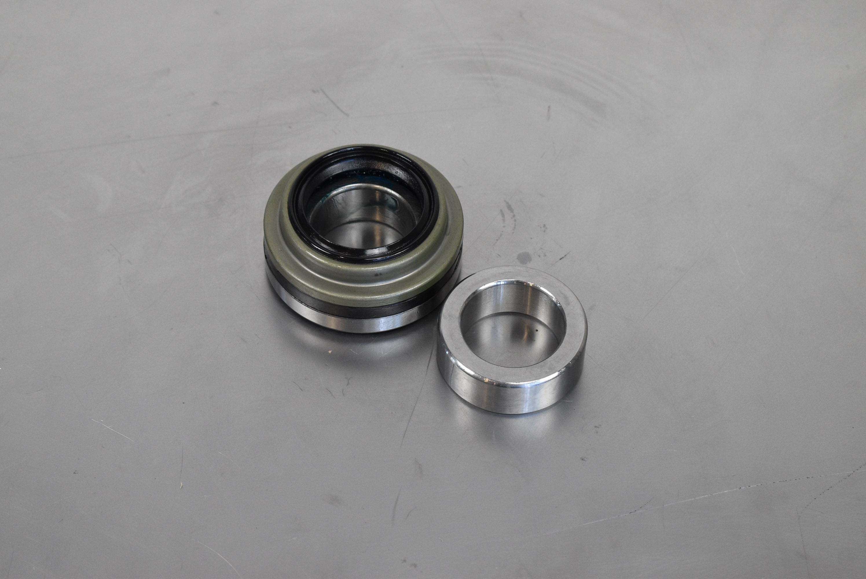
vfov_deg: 16.6
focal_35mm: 82
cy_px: 290
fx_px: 1986
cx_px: 433
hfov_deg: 24.6
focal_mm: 55
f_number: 6.3
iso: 1250
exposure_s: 1/160
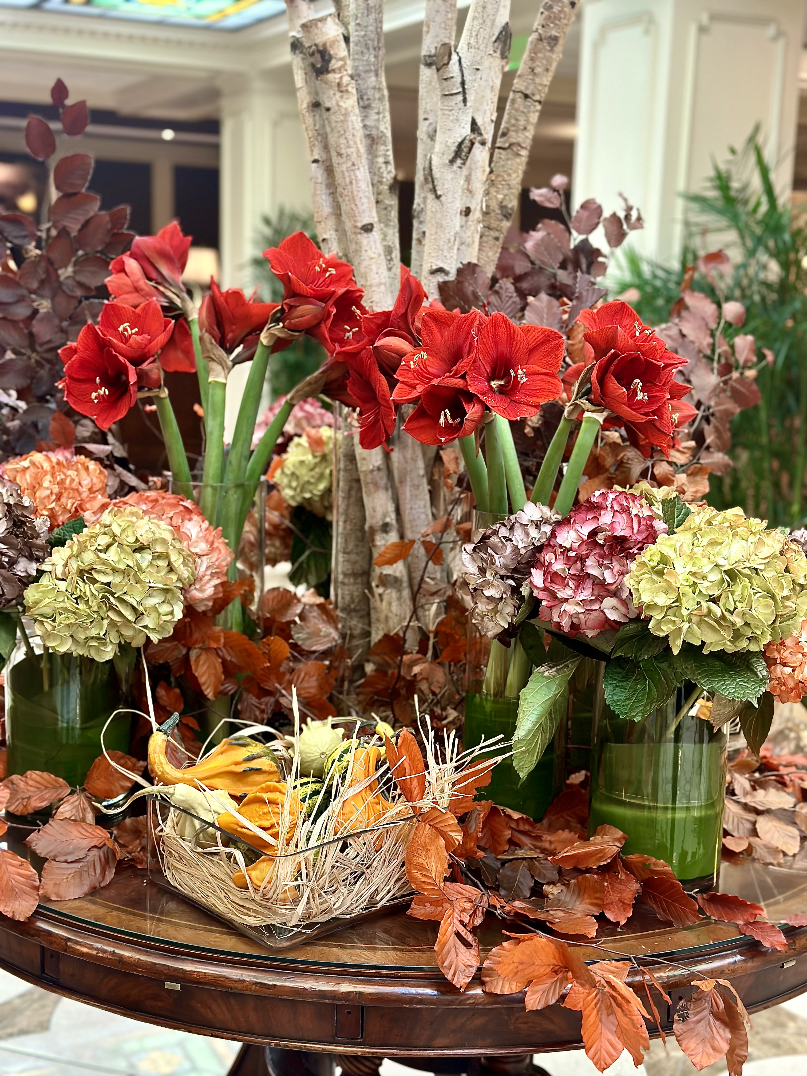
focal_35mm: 48
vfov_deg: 39.7
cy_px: 538
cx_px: 404
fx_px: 1492
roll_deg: -1.7
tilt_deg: -9.9
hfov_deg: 30.3
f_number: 1.78
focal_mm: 6.86
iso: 200
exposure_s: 1/60
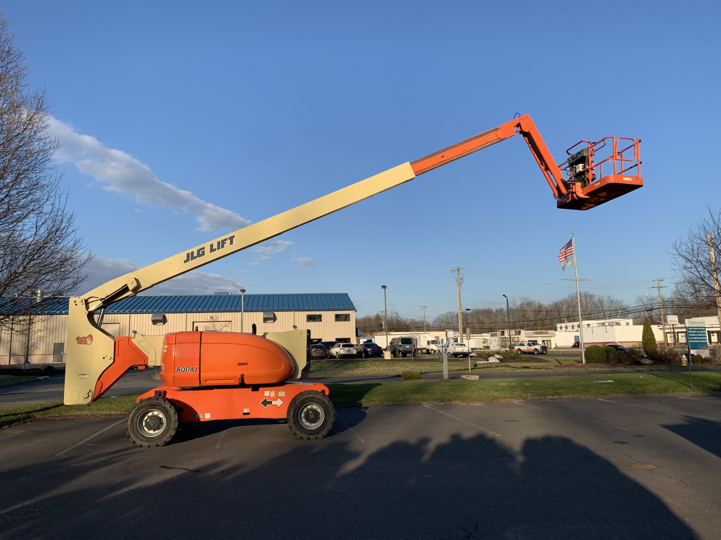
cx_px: 360
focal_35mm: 26
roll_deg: +3.4
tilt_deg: +5.1
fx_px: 542
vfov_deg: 53.1
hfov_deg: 67.3
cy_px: 270
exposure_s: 1/1845
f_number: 1.8
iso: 25
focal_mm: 4.25
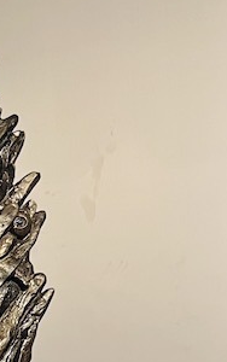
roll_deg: +2.0
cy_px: 504
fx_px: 929
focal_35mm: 94
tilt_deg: -0.9
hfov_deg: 12.3
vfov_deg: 19.8
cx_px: -228
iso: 500
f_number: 1.5
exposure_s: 1/42
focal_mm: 5.7
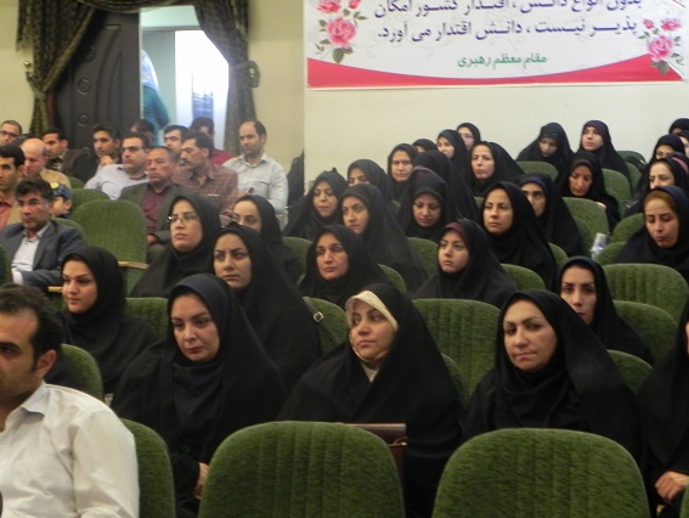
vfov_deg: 17.4
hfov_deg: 23.0
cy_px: 268
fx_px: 1693
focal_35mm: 85
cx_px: 304
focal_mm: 11.8
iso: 400
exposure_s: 1/11.5
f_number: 3.5
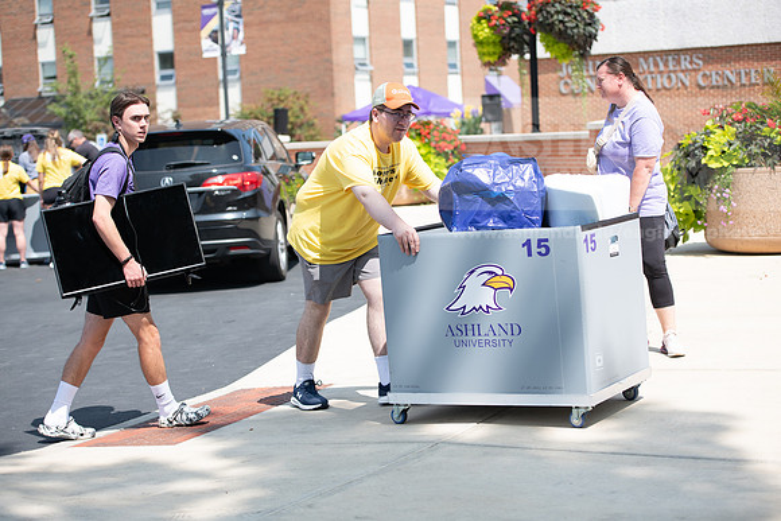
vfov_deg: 19.5
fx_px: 1519
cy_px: 260
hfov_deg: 28.8
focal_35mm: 70
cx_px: 390
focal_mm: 70
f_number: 3.2
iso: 64
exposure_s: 1/500
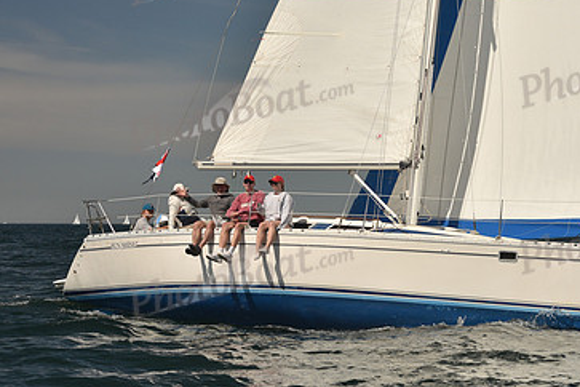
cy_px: 172
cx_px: 438
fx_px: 1804
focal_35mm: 112
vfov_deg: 12.2
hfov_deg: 18.1
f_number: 9
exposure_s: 1/640
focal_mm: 70
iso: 250
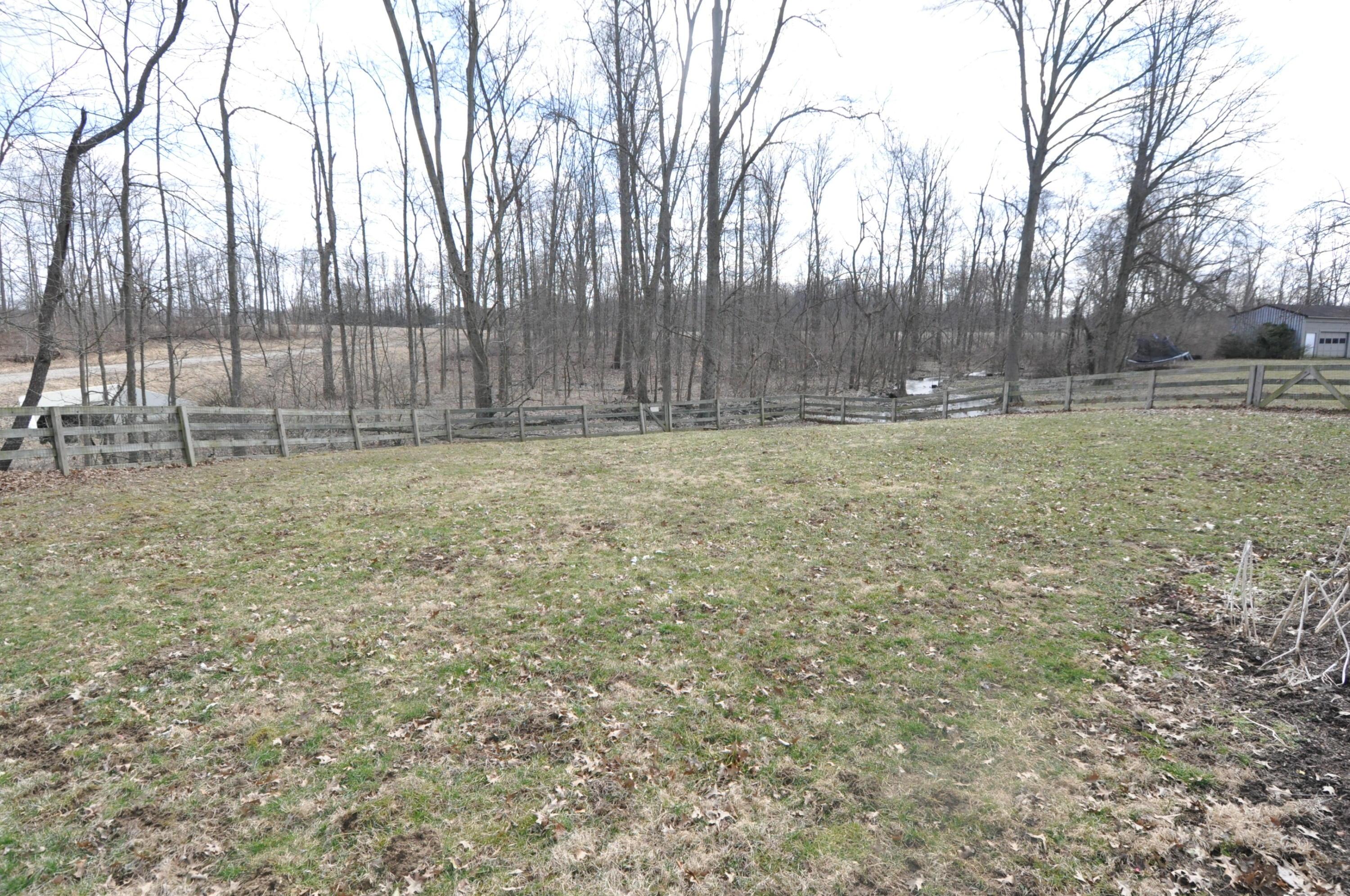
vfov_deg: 67.2
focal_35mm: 18
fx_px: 674
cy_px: 448
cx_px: 675
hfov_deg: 90.1
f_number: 7.1
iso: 1000
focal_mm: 12
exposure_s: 1/1250
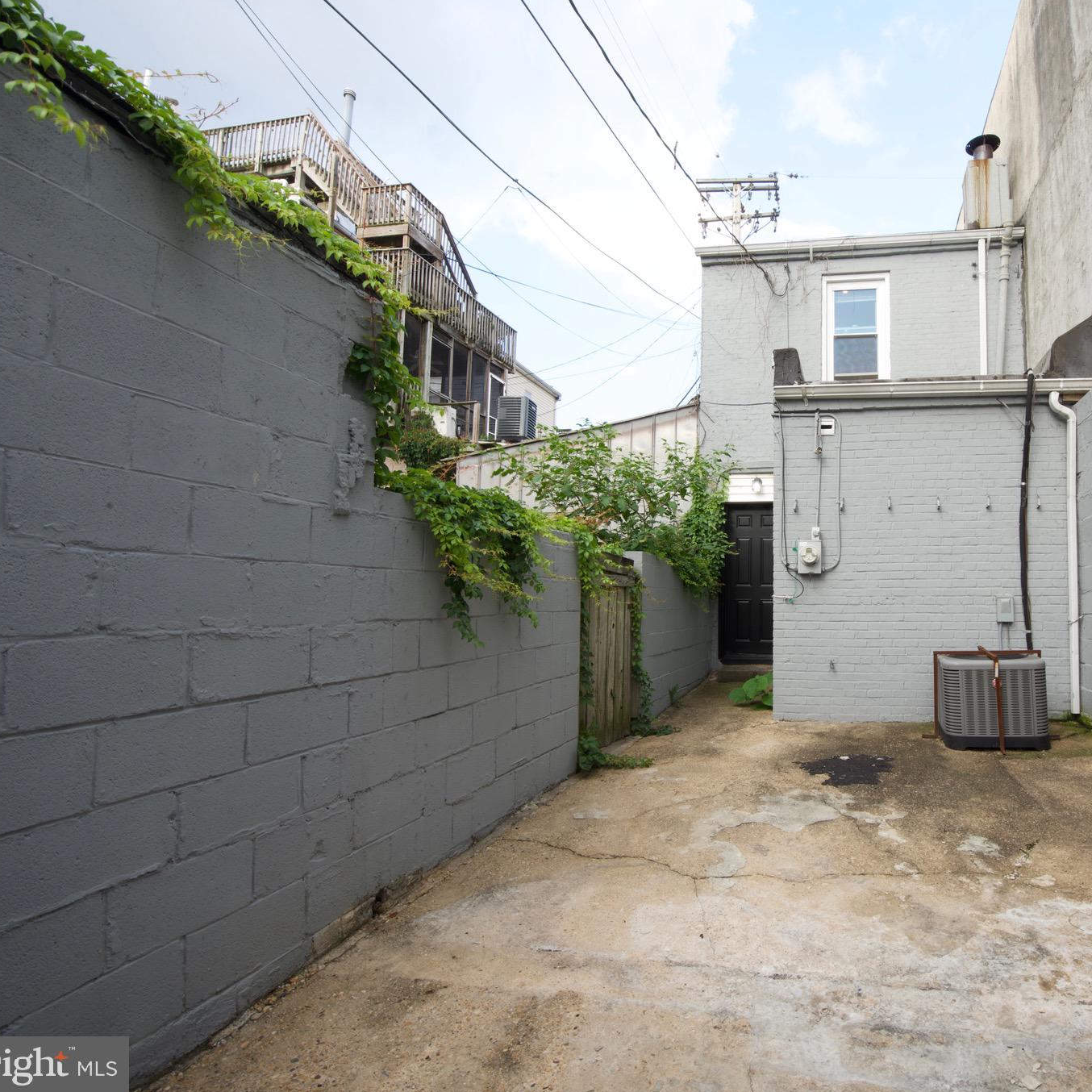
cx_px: 776
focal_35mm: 18
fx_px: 642
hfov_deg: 76.6
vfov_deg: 80.7
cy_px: 544
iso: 100
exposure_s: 1/6
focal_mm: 14
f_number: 20
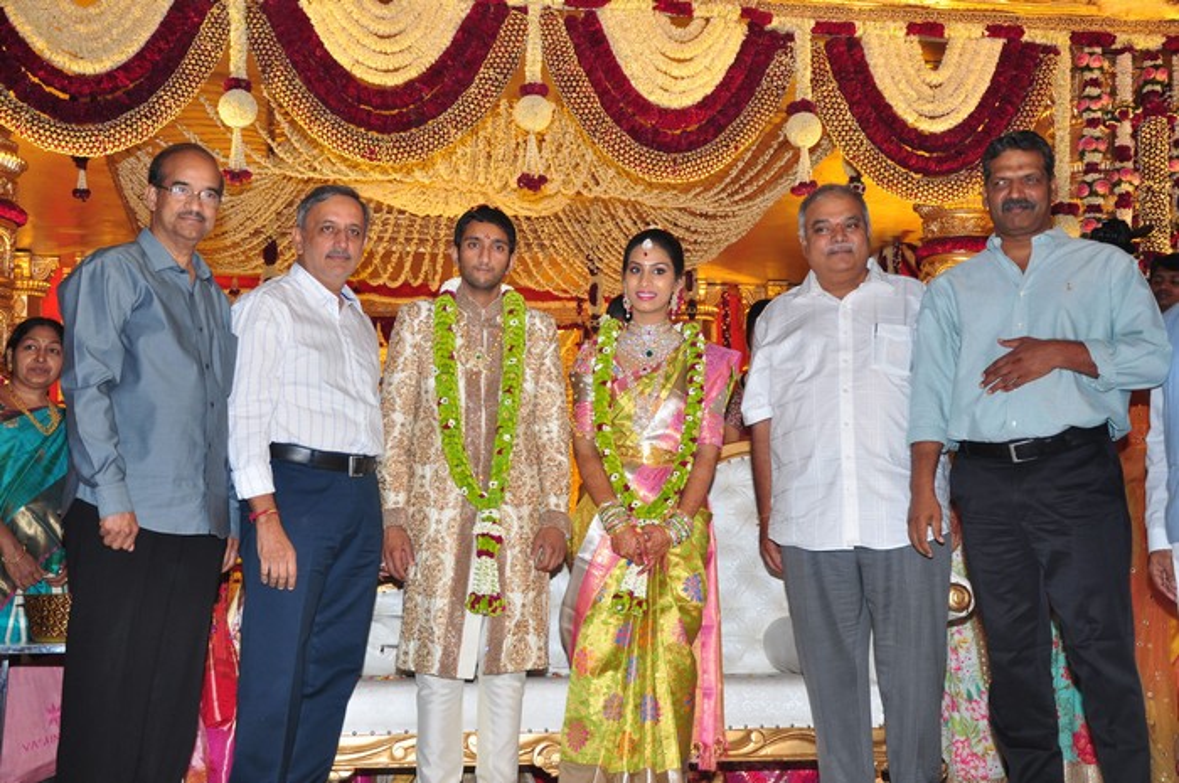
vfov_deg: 25.7
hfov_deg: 37.9
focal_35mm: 52
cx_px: 590
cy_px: 392
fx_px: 1717
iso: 200
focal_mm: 35
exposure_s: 1/125
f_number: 5.6
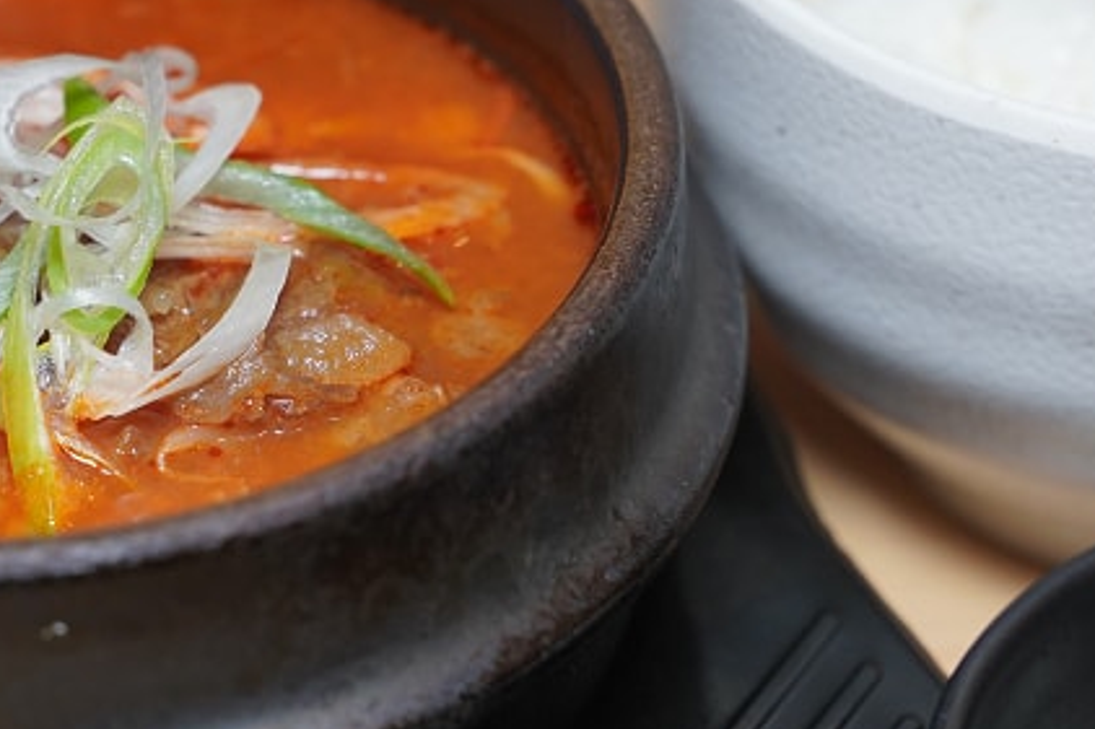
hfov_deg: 14.2
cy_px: 350
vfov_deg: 9.5
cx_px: 532
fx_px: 4408
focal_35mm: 145
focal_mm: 51
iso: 400
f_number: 4
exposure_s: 1/160
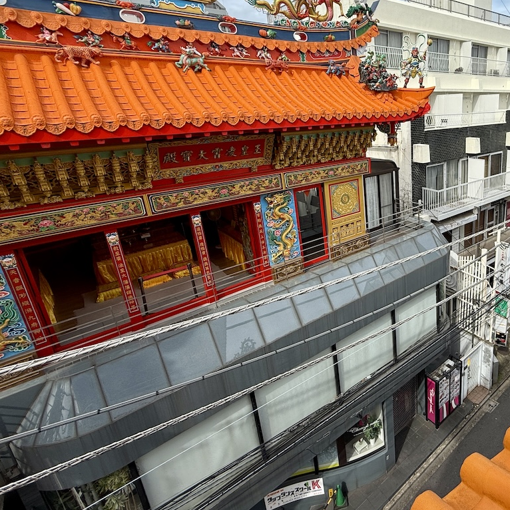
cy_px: 212
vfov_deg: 71.6
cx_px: 411
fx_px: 350
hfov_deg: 65.4
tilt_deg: -17.3
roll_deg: +1.4
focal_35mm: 21
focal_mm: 2.22
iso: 50
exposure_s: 1/942
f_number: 2.2
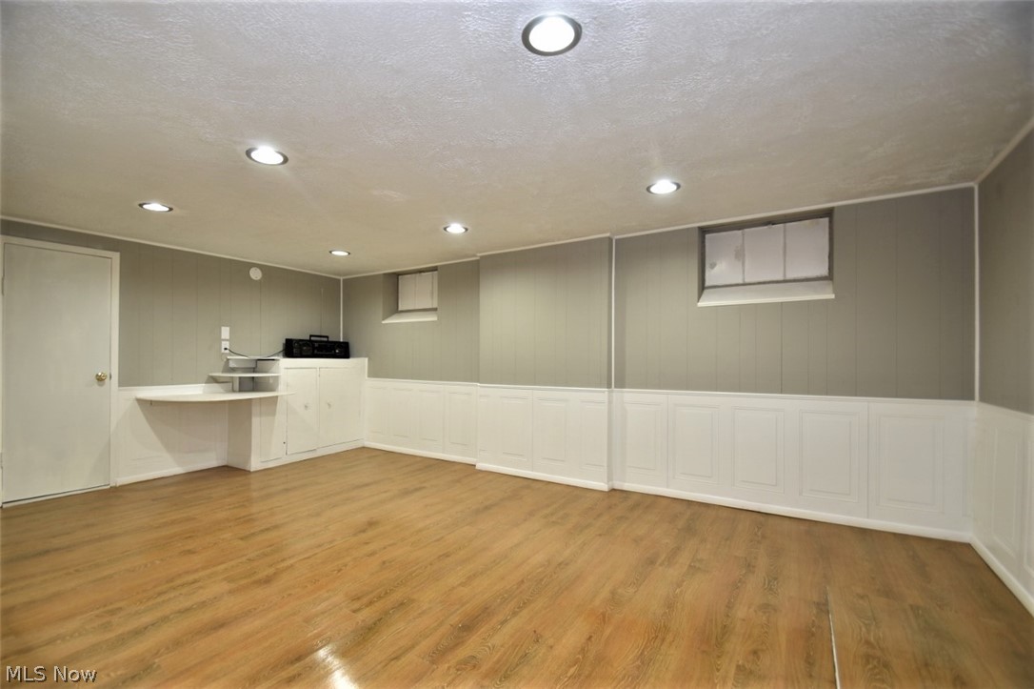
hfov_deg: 100.4
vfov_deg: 77.3
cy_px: 344
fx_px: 431
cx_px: 517
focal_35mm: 15
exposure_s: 1/3
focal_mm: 10
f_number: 3.5
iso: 100
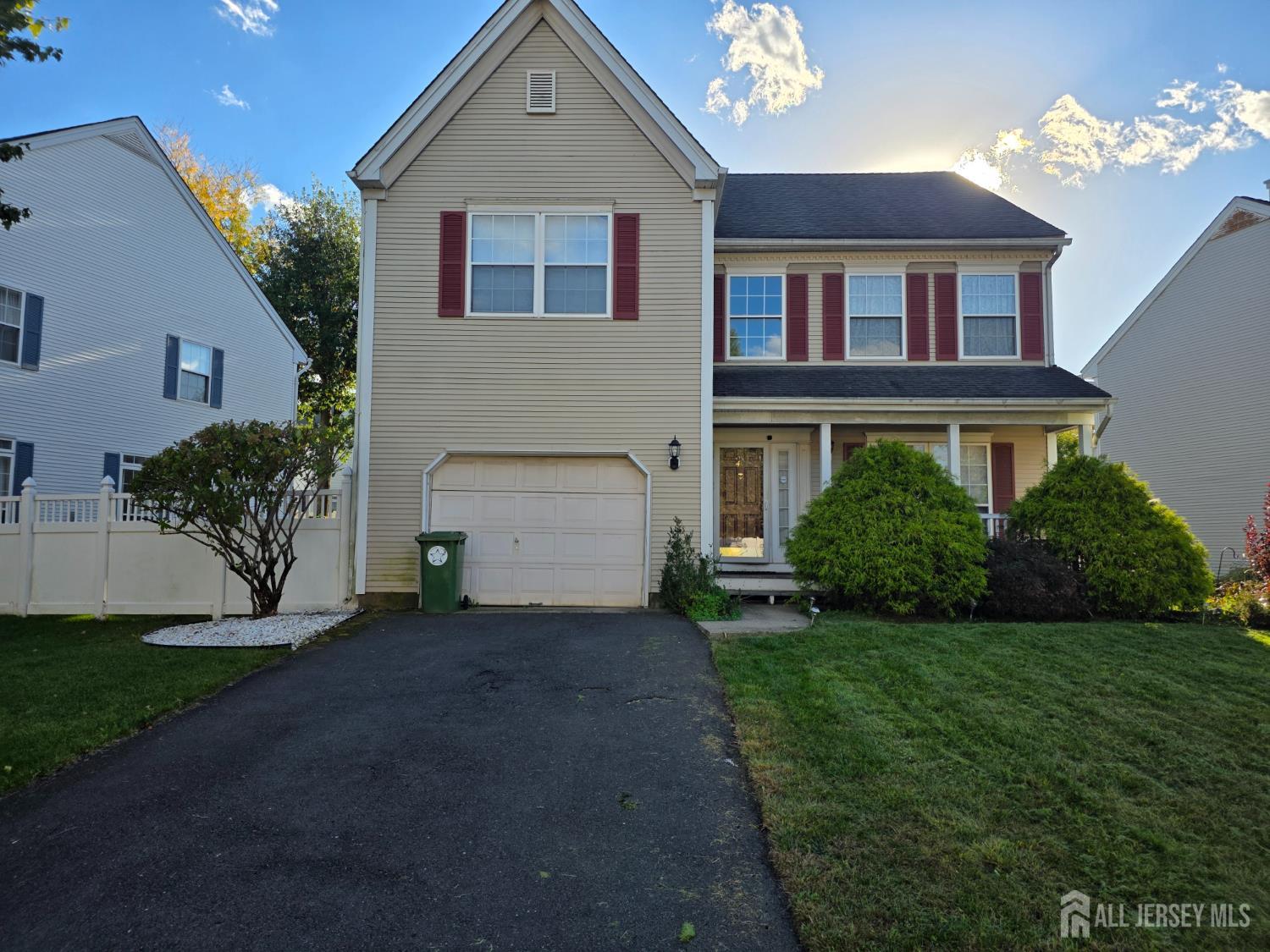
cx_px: 635
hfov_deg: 73.9
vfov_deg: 58.9
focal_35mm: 23
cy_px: 476
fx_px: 844
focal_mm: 6.3
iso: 80
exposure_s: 1/5296
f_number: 1.7
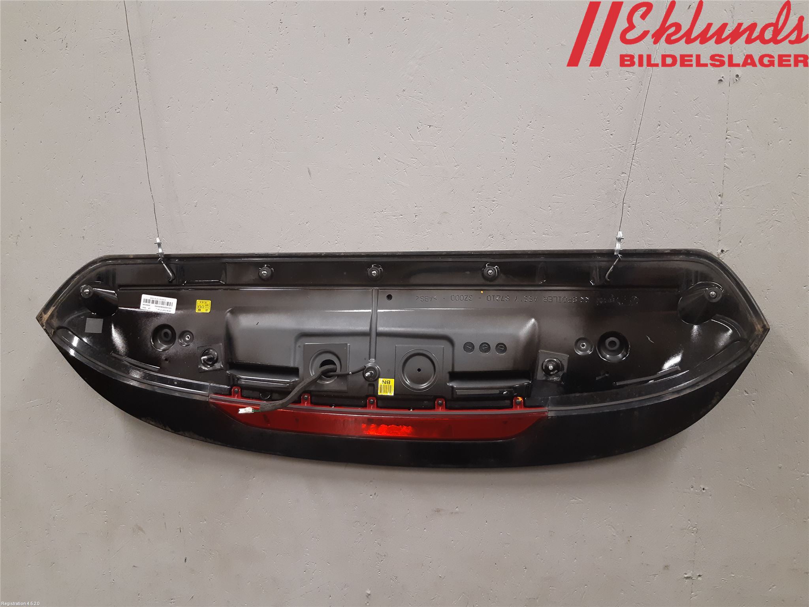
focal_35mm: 26
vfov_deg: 53.1
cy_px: 304
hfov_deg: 67.3
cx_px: 404
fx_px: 608
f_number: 1.7
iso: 160
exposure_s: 1/50
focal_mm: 3.93
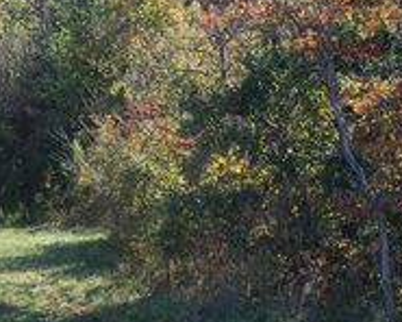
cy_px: 162
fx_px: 845
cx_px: 17
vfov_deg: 21.6
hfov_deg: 25.7
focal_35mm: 71
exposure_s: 1/200
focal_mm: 10.26
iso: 100
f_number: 5
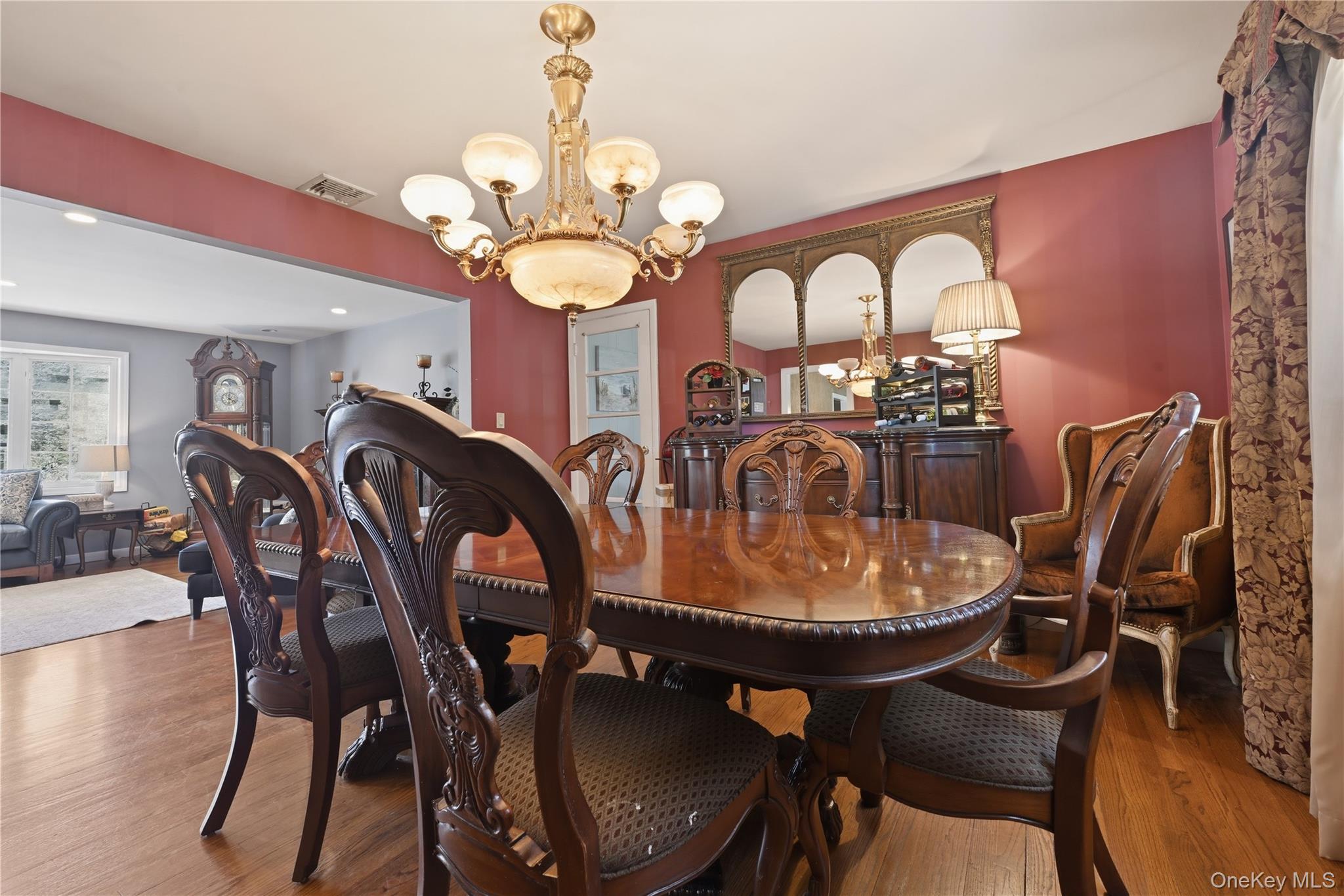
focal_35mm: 14
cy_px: 448
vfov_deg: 81.2
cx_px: 672
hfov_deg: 104.3
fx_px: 523
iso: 100
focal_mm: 14
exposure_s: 1.3
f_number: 11
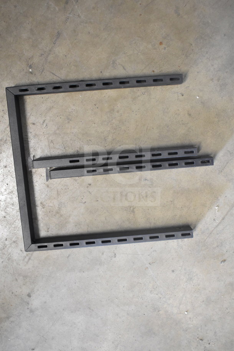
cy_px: 176
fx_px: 351
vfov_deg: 53.1
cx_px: 117
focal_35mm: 36
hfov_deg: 36.9
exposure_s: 1/40
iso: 3200
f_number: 4
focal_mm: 24
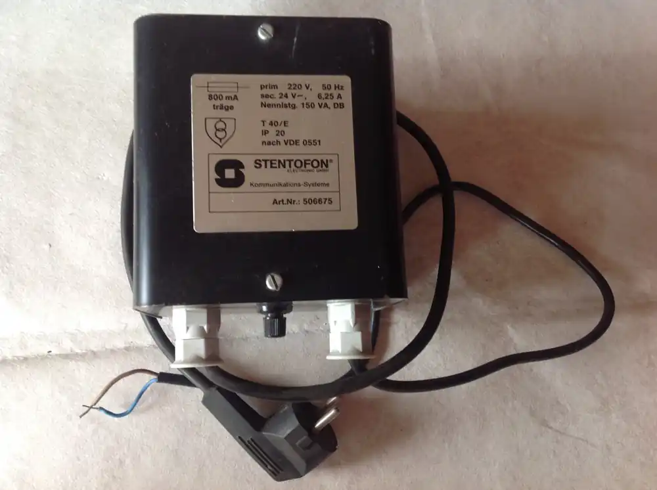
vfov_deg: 40.6
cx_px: 328
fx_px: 663
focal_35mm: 35
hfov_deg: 52.7
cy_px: 245
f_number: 2.4
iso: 50
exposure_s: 1/15
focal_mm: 4.28
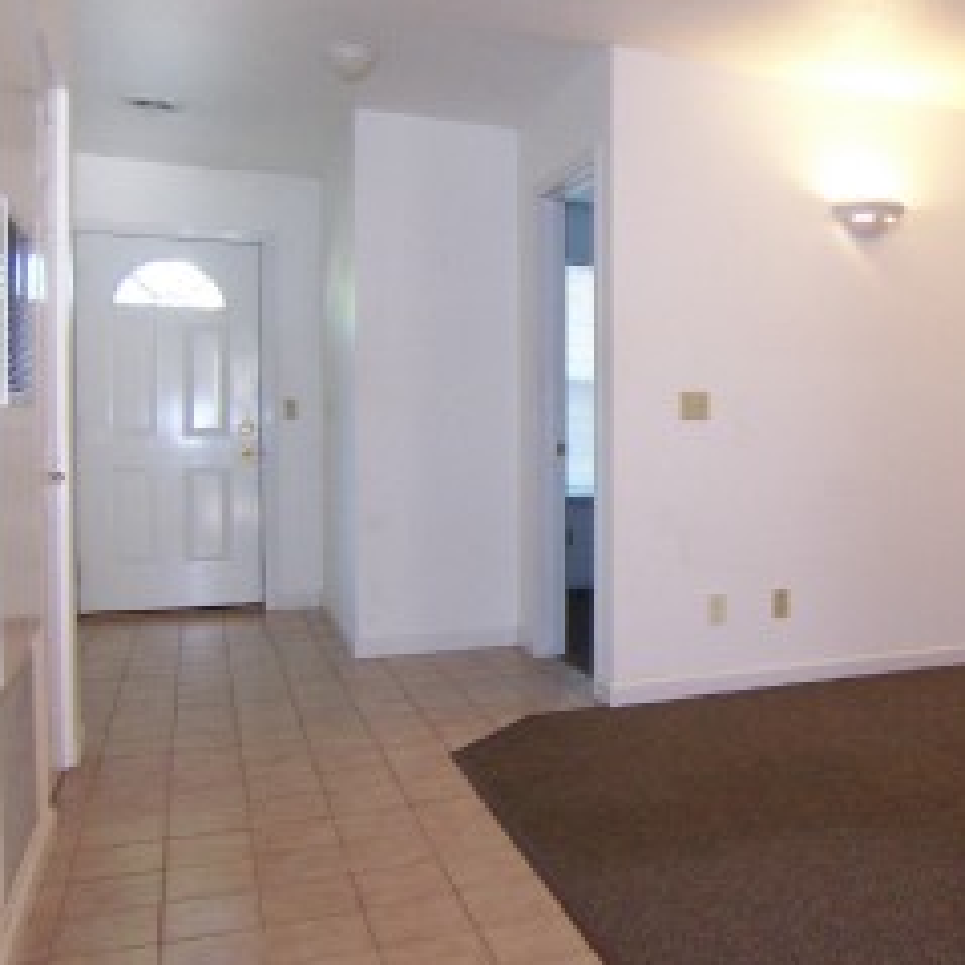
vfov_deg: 48.4
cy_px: 472
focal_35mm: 34
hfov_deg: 45.6
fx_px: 1072
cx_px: 791
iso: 200
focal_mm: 3.8
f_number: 2.8
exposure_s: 1/30
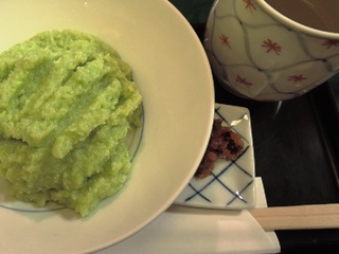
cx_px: 92
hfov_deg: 49.6
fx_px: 353
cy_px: 101
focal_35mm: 36
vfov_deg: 39.5
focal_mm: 5.1
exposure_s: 1/15
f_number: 2.8
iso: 400
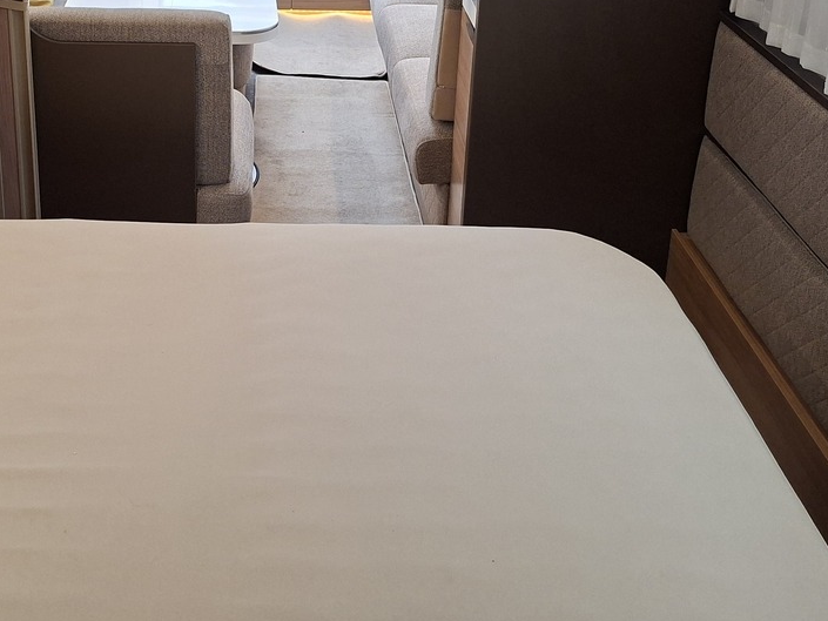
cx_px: 294
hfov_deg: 40.1
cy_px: 58
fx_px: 1124
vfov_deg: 29.6
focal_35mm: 47
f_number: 1.8
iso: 250
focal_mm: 5.54
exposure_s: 1/120
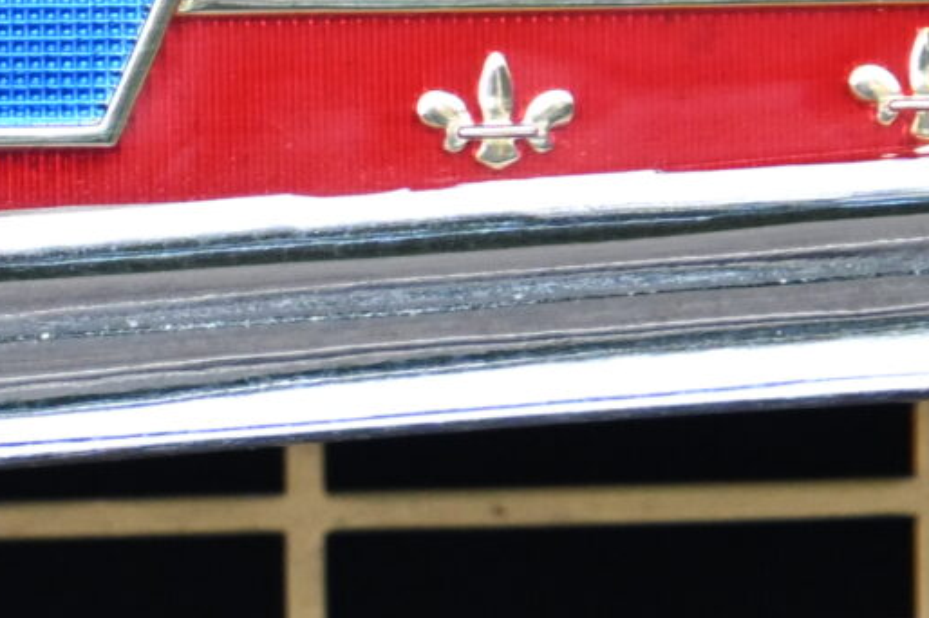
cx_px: -428
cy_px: 225
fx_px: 26033
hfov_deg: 2.0
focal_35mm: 1009
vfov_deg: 1.4
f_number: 5.6
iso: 1400
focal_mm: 135
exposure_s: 1/125
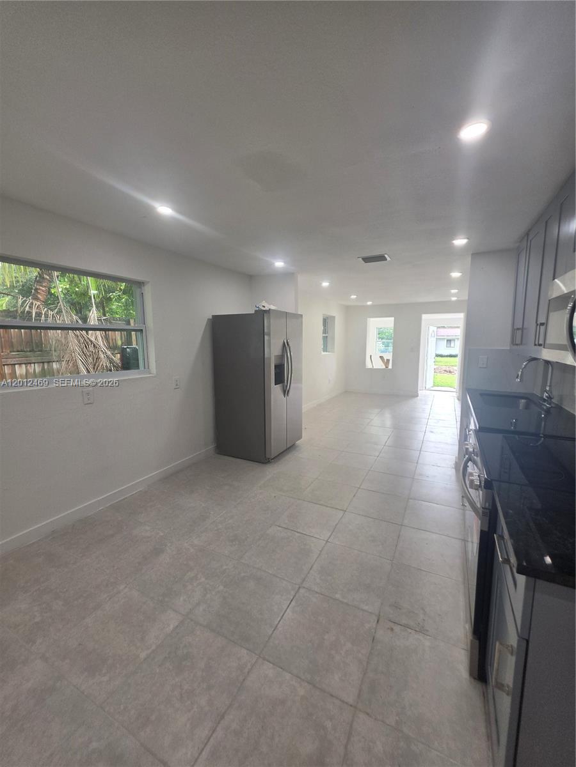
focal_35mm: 13
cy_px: 384
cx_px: 288
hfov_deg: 89.9
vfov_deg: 106.2
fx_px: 288
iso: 50
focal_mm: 2.2
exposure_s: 1/120
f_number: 1.9
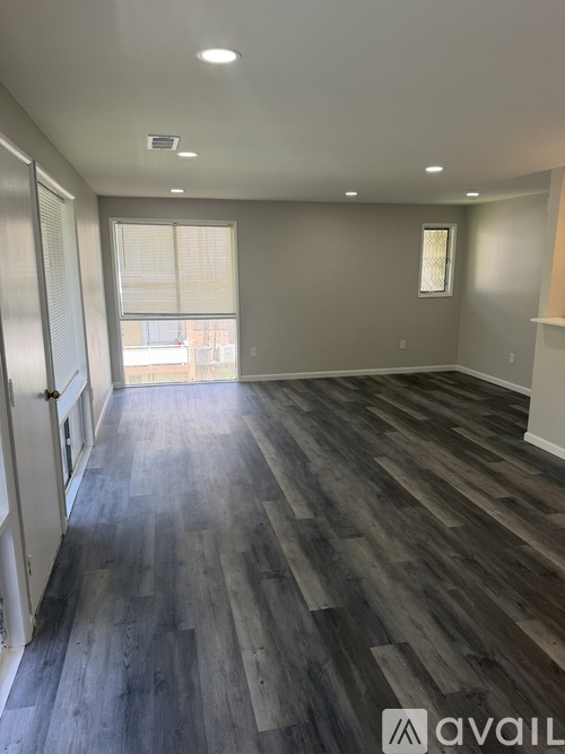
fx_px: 522
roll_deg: -0.1
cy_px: 377
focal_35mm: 24
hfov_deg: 56.8
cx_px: 282
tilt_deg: -12.3
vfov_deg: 71.6
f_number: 1.78
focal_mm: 6.76
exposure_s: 1/294
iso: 80
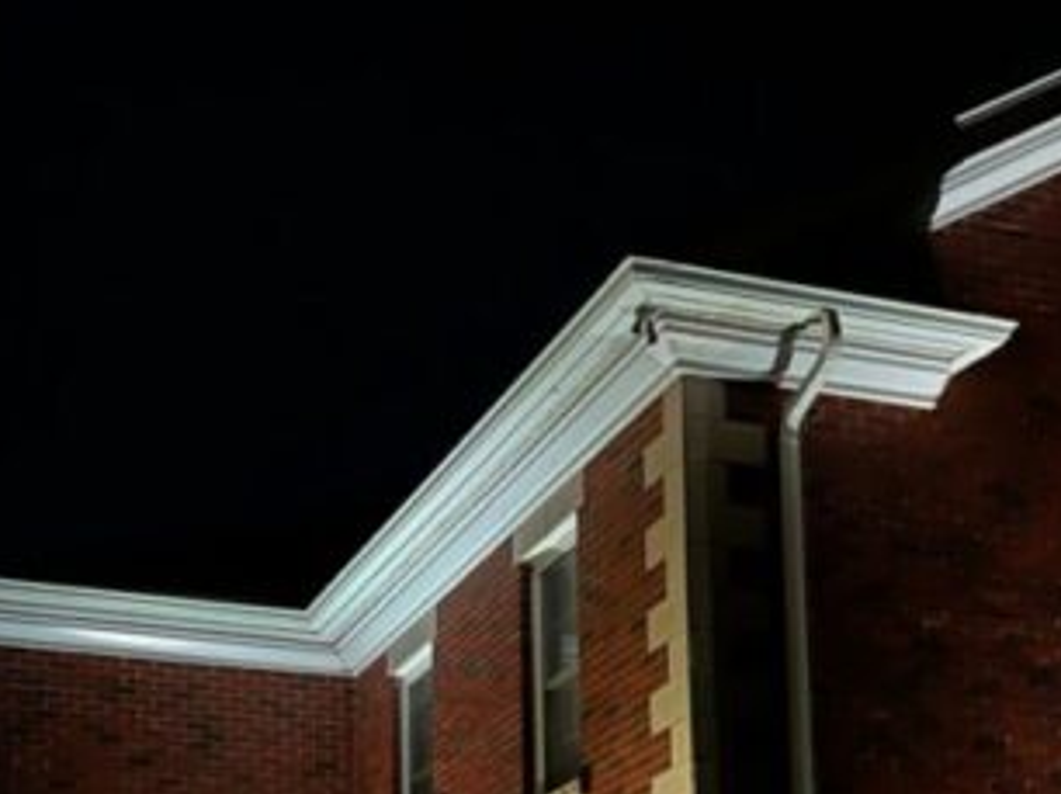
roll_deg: +0.0
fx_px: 2083
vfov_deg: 20.2
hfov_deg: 28.5
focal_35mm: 68
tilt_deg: +6.5
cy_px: 953
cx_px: 409
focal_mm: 5.7
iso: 800
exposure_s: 1/5
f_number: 1.5
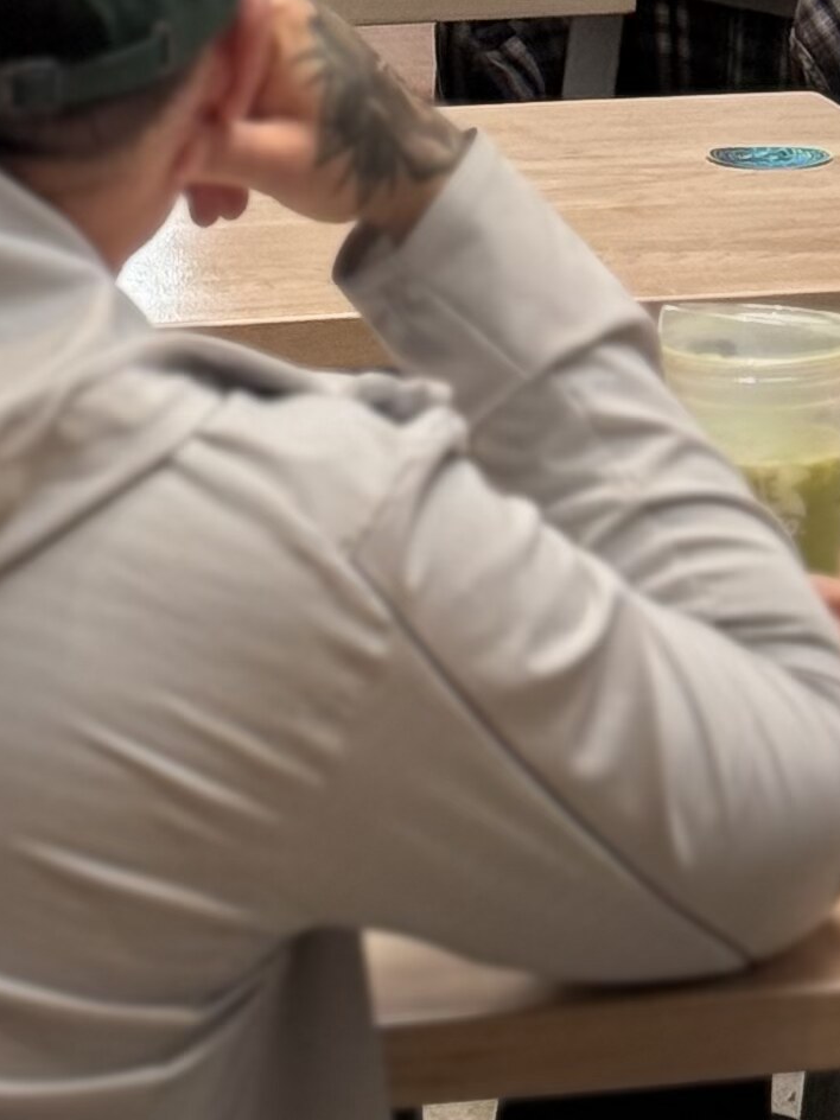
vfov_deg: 9.2
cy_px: -835
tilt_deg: -2.9
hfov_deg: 7.2
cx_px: 155
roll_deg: -0.3
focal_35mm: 205
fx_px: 6633
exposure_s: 1/260
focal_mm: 6.76
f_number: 1.78
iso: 64
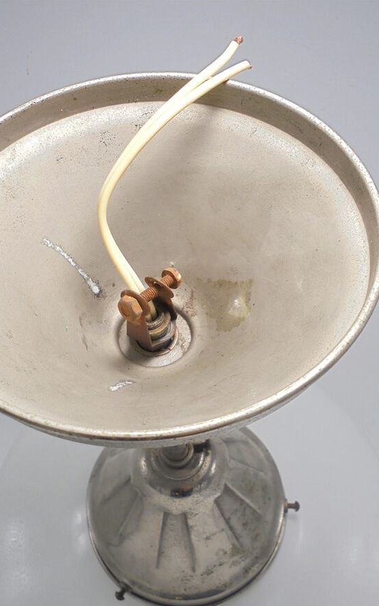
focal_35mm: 37
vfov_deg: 52.7
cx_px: 153
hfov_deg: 34.3
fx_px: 612
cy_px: 310
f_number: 4
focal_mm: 6.1
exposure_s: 1/60
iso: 100
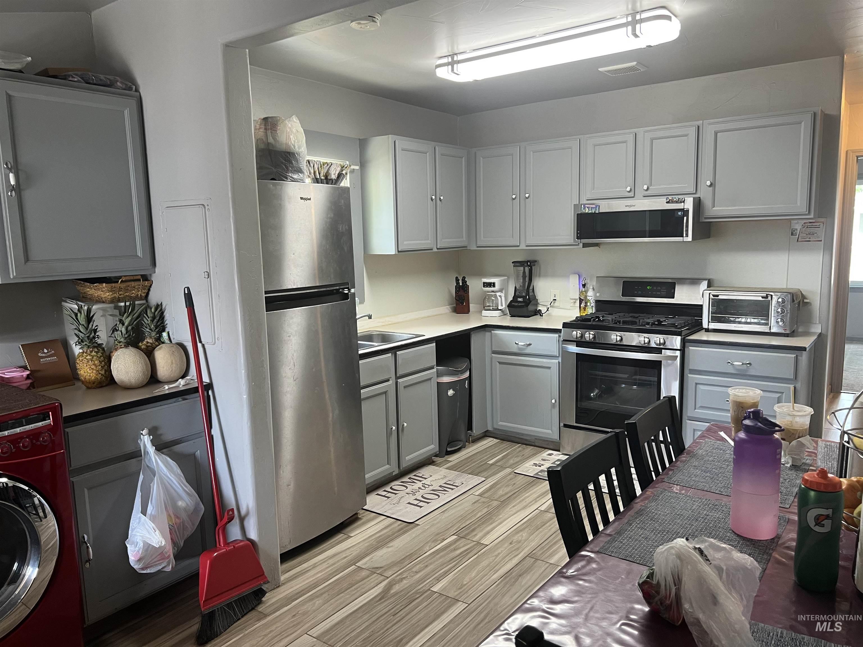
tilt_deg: -8.1
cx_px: 432
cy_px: 324
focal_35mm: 26
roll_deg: +1.8
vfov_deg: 53.1
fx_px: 648
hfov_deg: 67.3
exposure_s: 1/60
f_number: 1.5
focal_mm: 5.7
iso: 125
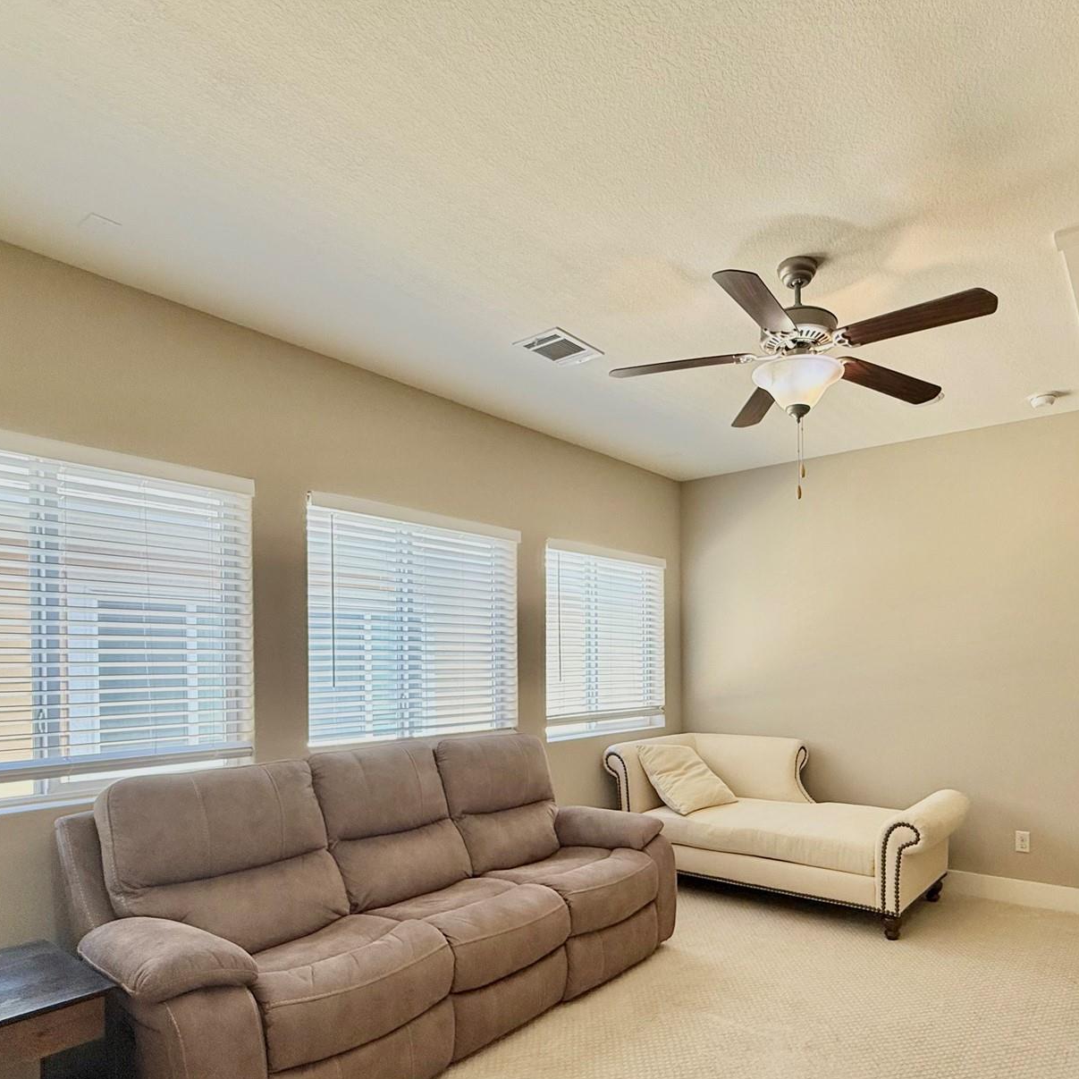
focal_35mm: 21
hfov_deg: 71.1
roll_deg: +0.3
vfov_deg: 71.1
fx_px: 741
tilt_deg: -1.0
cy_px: 670
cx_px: 666
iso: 125
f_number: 2.2
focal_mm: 2.22
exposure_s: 1/120
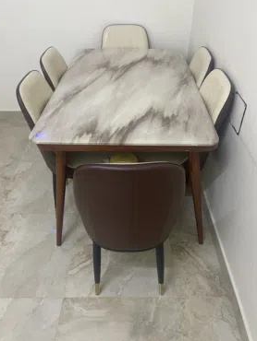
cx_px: 130
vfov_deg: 65.3
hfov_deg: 51.4
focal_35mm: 27
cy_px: 167
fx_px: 267
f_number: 1.6
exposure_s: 1/50
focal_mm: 5.1
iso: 250
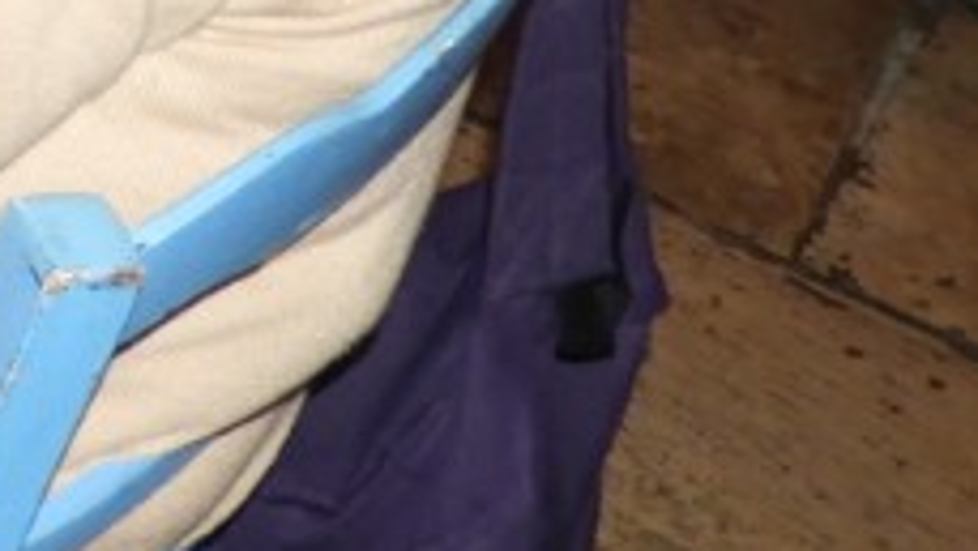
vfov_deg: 9.5
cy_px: -628
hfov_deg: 15.1
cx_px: -948
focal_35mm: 117
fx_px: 3035
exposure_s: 1/30
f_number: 3.3
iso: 200
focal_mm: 4.3
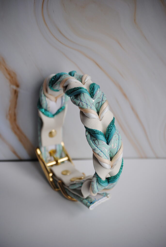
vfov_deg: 17.5
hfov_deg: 11.7
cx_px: 83
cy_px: 124
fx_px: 807
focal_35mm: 117
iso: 200
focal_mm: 78
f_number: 4.5
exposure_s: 1/160
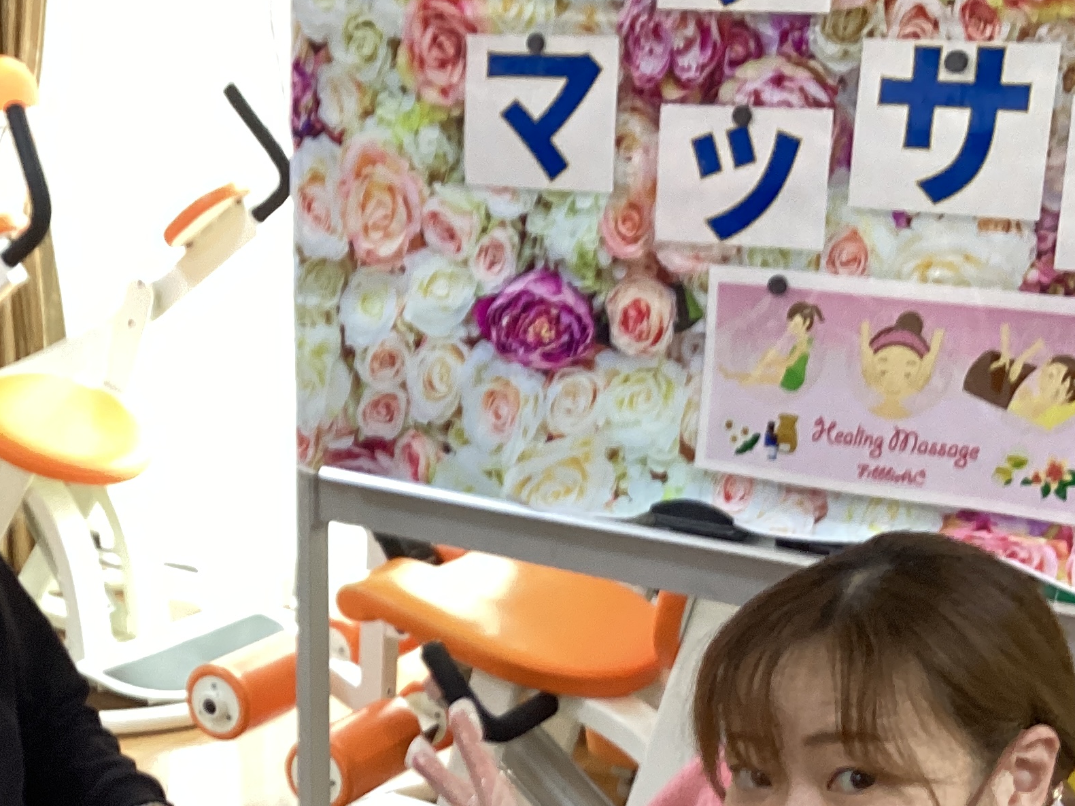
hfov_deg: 29.8
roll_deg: +0.4
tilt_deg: -25.3
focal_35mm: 64
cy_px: 789
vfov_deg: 22.2
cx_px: 279
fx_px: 1988
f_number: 2.4
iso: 160
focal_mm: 3.3
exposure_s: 1/50
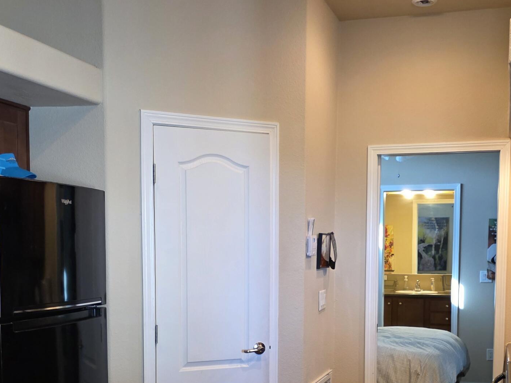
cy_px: 302
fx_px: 723
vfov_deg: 29.1
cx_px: 293
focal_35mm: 49
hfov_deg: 38.8
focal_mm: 6.3
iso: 500
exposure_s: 1/120
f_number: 1.7
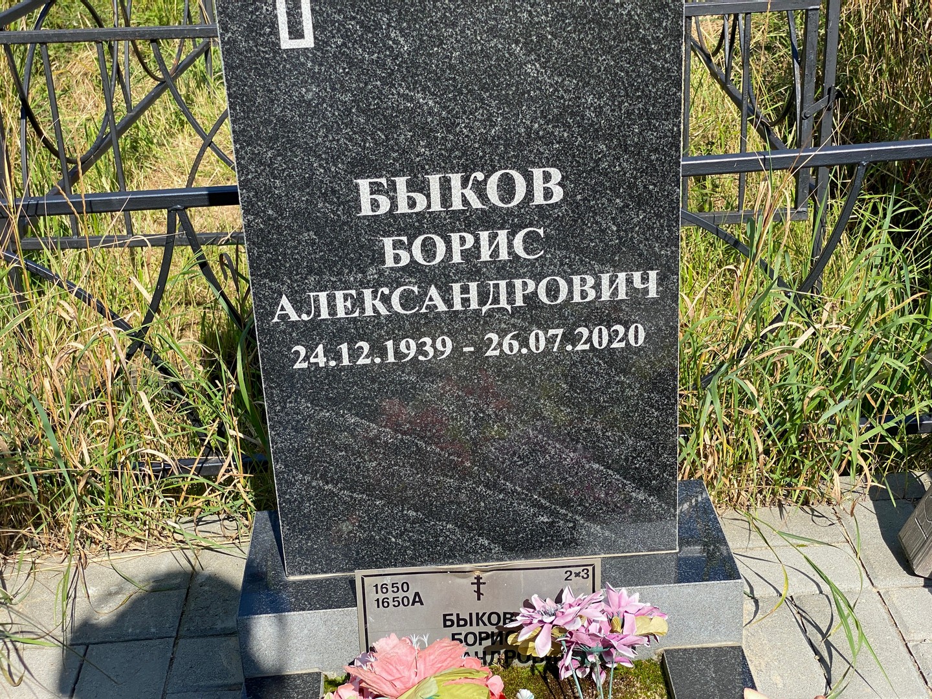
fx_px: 1400
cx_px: 466
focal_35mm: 52
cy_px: 350
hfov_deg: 36.8
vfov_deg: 28.0
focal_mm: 6
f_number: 2
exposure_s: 1/1142
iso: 20
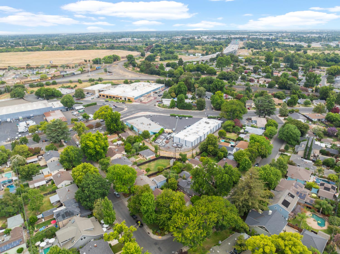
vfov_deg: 56.8
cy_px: 127
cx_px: 170
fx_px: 236
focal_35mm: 24
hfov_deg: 71.6
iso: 180
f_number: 2.8
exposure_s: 1/60
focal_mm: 12.29
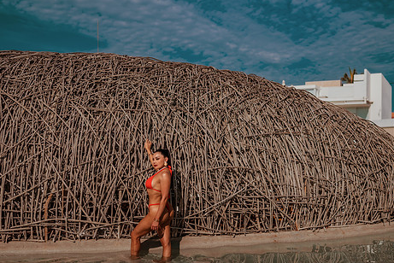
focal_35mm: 44
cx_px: 221
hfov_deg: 44.4
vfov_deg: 30.5
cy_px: 149
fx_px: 482
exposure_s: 1/8000
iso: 50
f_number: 2
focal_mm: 35
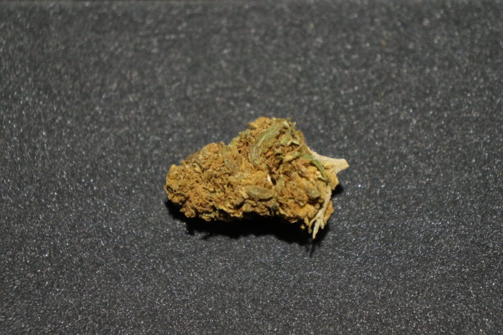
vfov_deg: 16.5
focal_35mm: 82
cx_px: 252
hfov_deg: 24.6
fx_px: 1152
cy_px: 168
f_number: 5.6
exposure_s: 1/30
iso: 3200
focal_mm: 55
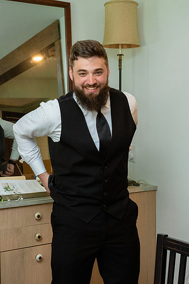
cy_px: 142
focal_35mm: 55
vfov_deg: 36.2
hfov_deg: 24.6
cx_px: 94
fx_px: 433
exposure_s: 1/200
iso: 5000
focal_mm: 37
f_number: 6.3
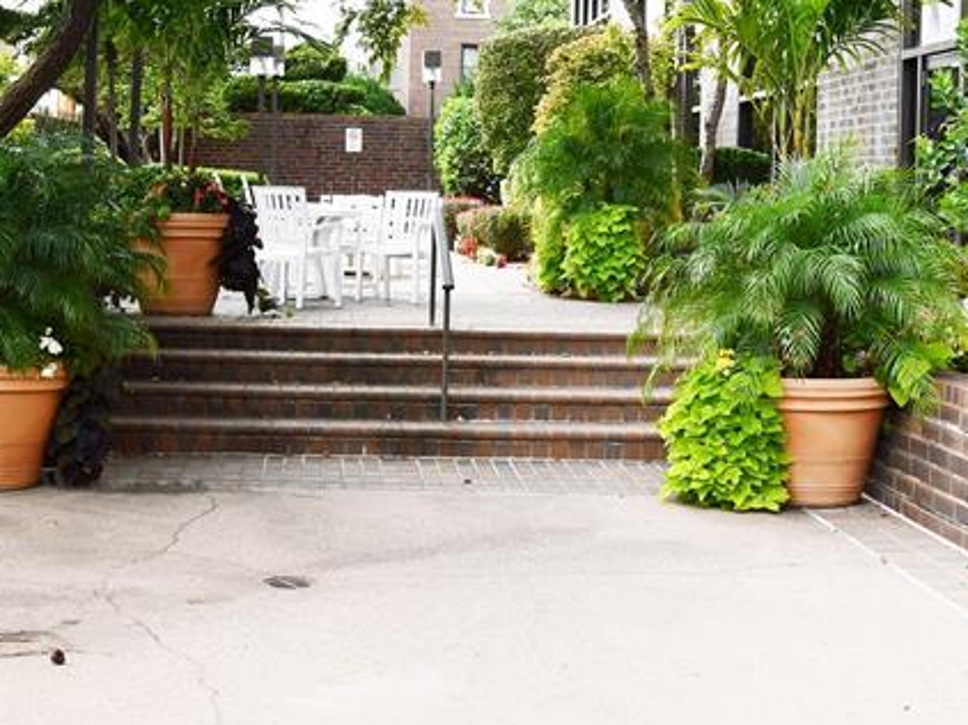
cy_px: 232
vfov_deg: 23.1
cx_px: 479
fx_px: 1761
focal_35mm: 63
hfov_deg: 30.7
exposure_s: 1/250
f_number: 5
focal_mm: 18
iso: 400
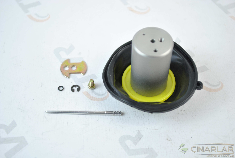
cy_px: 79
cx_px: 118
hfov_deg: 29.8
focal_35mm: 68
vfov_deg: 20.2
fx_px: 441
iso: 200
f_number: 5.3
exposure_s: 1/25
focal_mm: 45
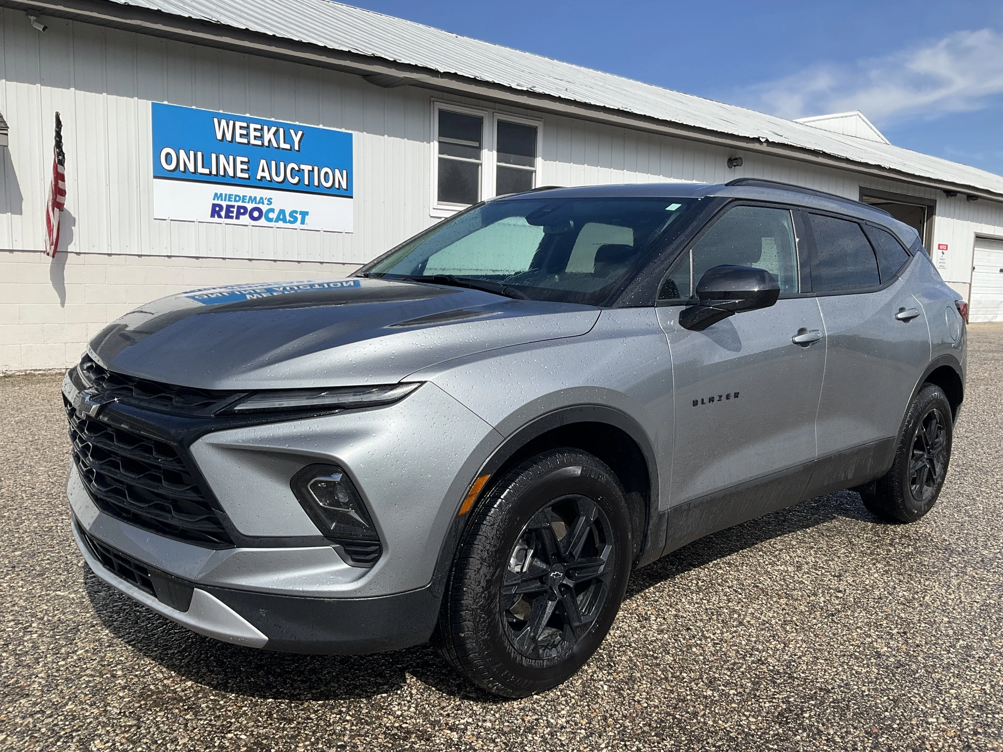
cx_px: 502
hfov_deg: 61.7
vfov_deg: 48.2
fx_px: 840
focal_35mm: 29
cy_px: 376
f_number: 1.8
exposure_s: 1/2538
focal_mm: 3
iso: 25
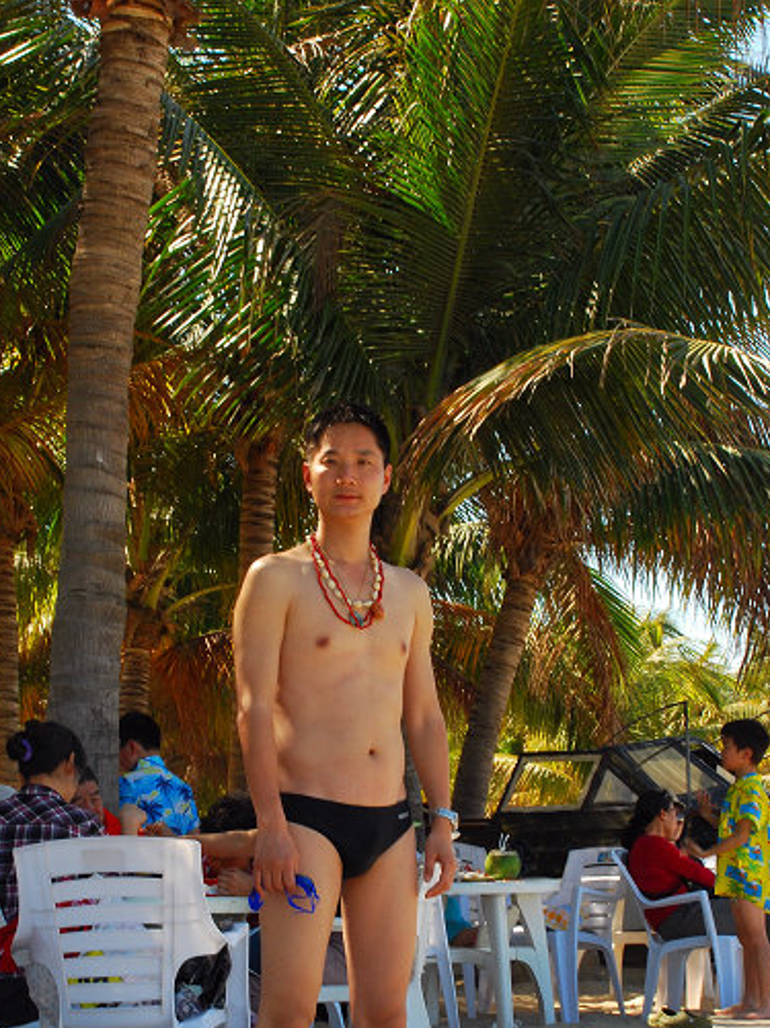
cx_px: 356
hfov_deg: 21.4
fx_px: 2039
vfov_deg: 28.2
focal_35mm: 69
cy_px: 665
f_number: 16
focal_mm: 35
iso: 320
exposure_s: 1/60
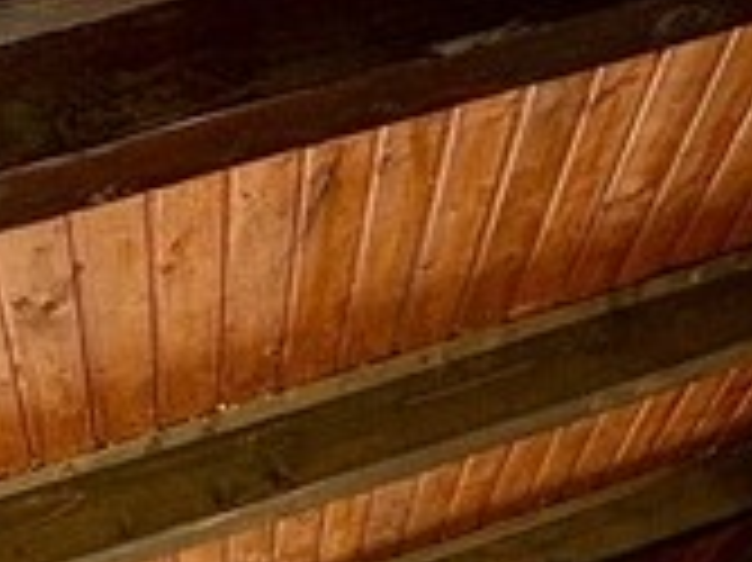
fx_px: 1867
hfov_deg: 22.2
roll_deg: +0.1
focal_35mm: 86
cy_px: 1182
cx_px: 680
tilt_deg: +1.3
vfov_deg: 14.0
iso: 200
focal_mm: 2.22
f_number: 2.2
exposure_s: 1/99
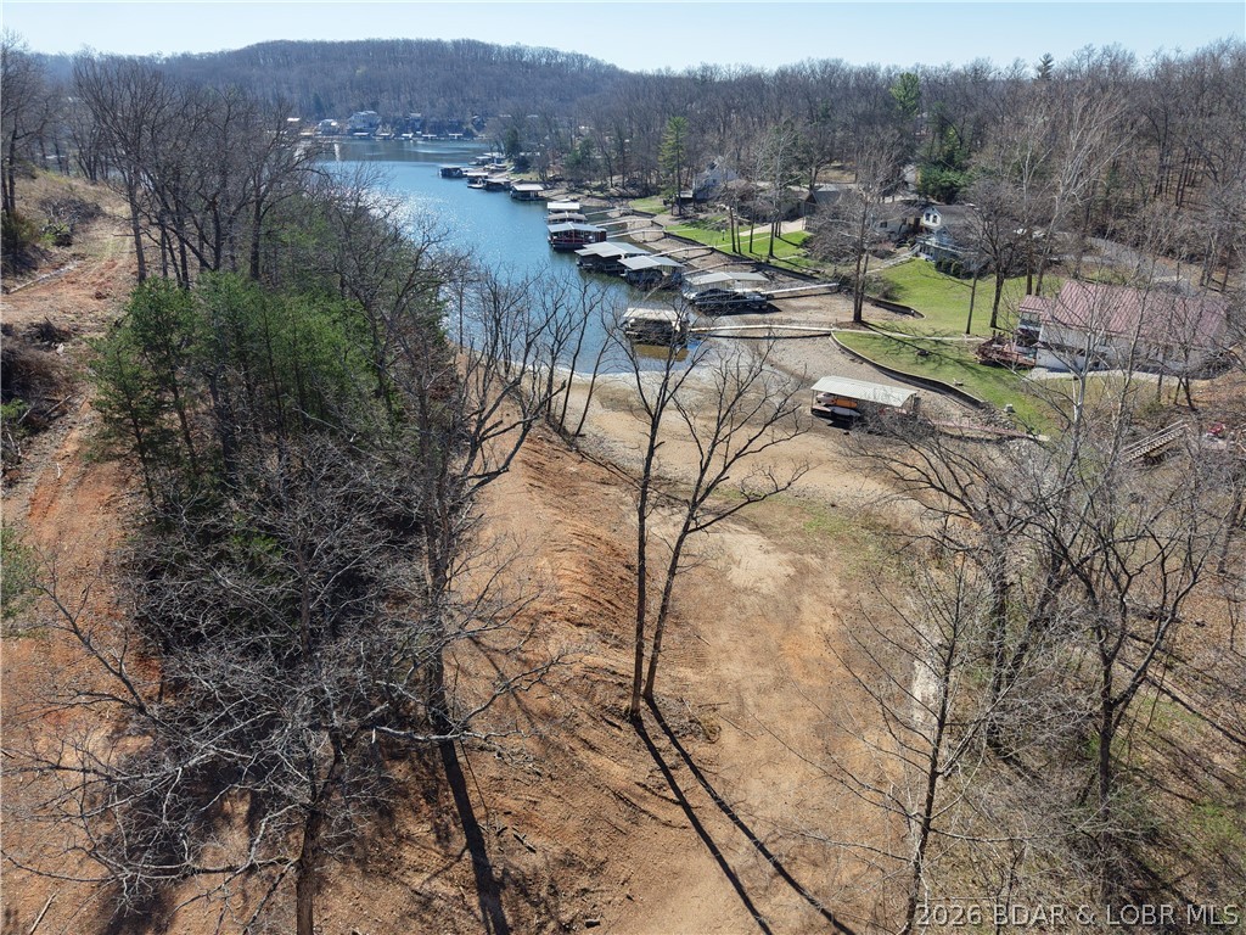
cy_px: 468
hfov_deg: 71.6
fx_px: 864
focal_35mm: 24
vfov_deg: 56.8
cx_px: 623
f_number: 1.8
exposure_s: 1/4000
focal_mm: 8.67
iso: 320
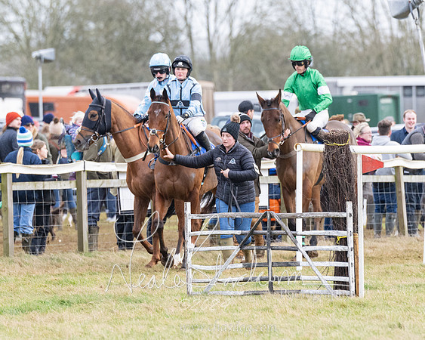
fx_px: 5803
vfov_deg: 3.4
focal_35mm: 462
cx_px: 182
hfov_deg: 4.2
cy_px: 209
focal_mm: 200
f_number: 4
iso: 800
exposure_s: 1/1000
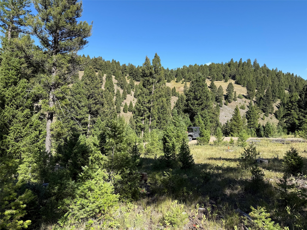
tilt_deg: -2.9
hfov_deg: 71.6
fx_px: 213
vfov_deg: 56.8
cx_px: 154
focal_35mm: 24
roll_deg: -0.9
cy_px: 115
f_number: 1.78
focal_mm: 6.76
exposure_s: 1/2525
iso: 80
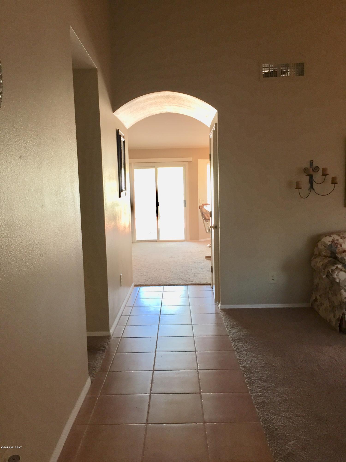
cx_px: 173
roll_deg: +1.5
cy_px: 231
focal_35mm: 29
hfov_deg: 48.2
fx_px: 386
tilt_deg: -5.2
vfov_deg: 61.7
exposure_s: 1/30
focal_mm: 4.15
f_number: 2.2
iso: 80
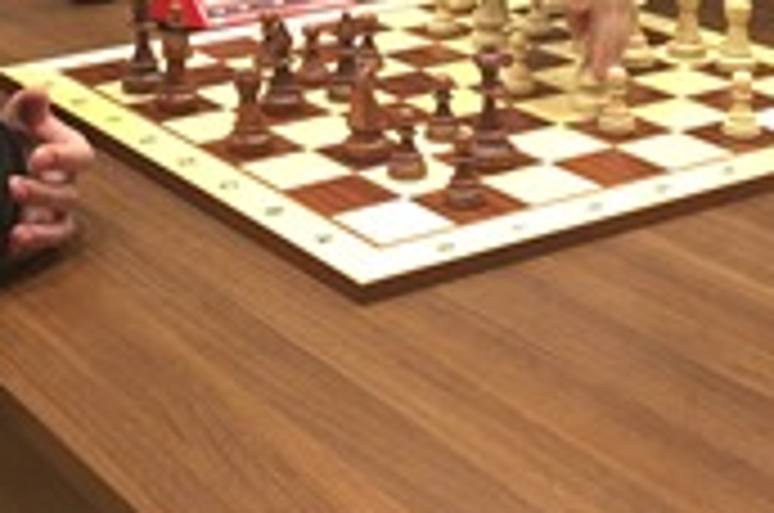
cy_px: -148
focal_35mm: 82
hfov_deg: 24.8
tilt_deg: -8.1
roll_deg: +2.7
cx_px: 349
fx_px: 1760
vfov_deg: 15.8
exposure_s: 1/33
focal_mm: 4.15
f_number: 2.2
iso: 250
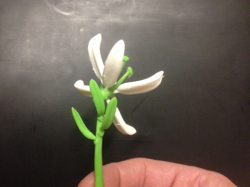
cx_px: 125
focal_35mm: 33
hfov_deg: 55.4
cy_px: 94
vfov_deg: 42.9
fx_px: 238
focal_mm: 4.12
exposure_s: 1/15
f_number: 2.4
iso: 400
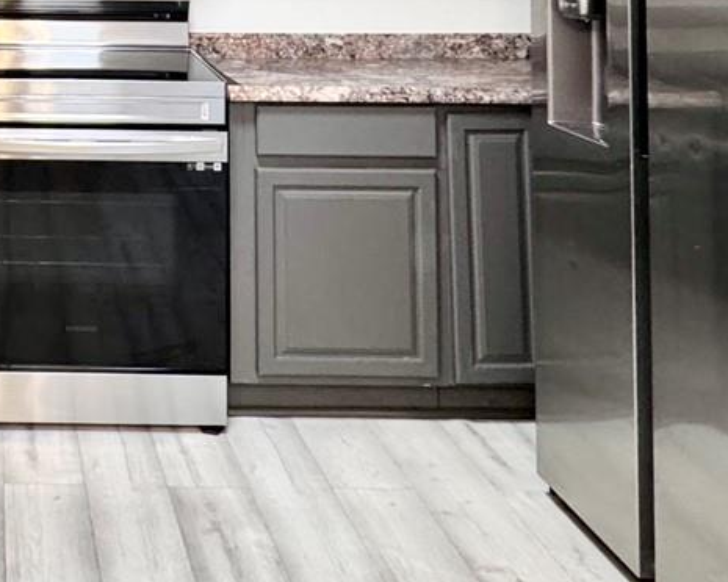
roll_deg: +0.8
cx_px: -23
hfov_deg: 35.3
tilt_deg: +1.5
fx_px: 1013
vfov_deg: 27.6
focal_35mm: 47
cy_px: -143
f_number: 2.2
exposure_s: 1/60
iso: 320
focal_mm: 2.22
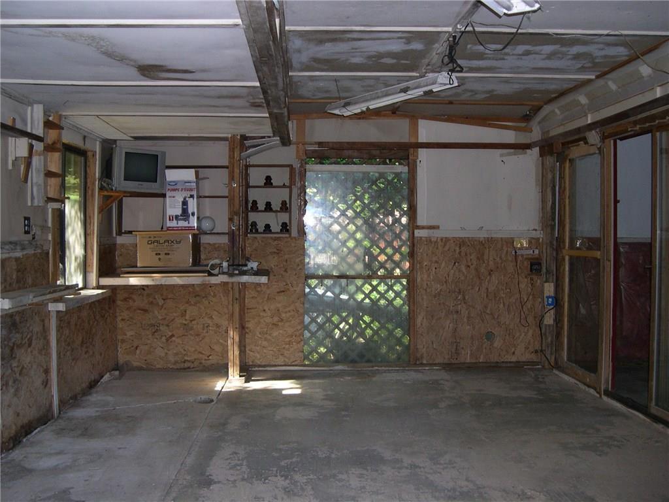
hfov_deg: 49.0
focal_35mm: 38
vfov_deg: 37.7
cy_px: 251
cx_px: 334
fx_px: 734
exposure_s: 1/60
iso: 217
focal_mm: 8
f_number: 2.8
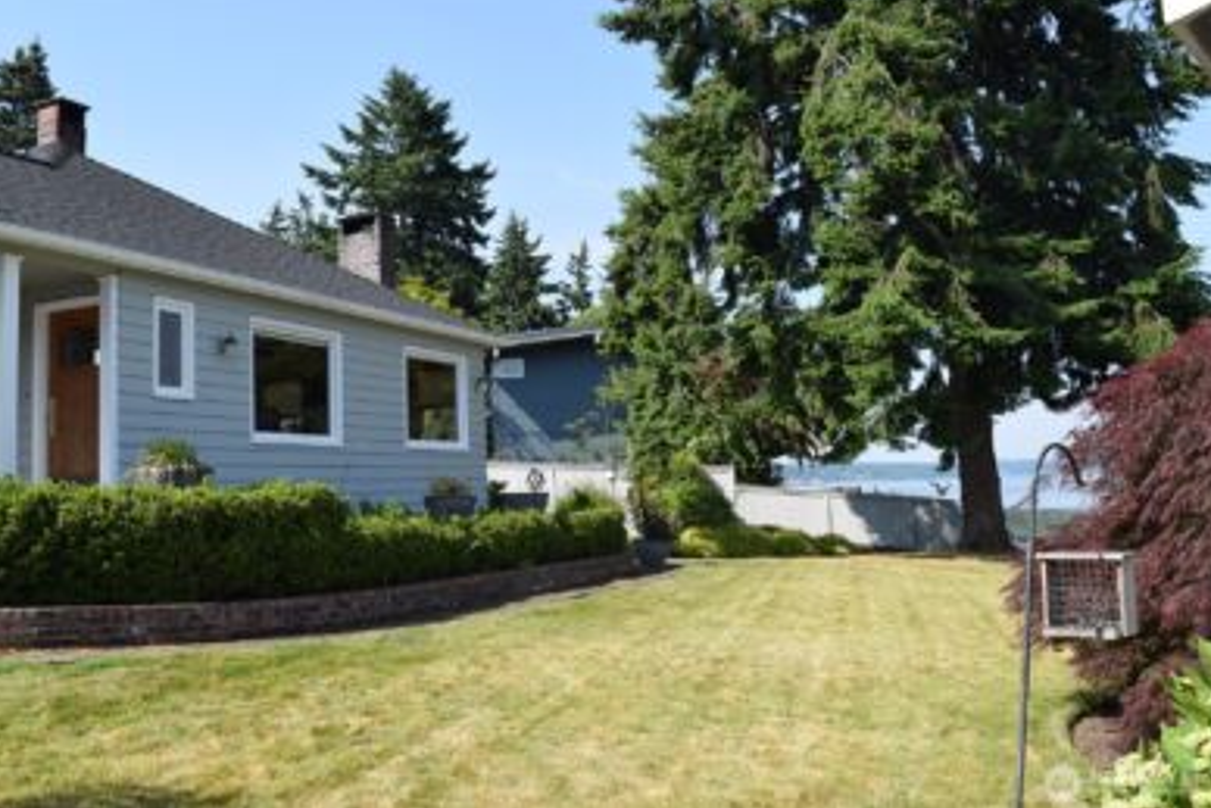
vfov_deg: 38.9
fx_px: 1144
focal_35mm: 34
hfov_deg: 55.8
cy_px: 395
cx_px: 599
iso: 200
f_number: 8
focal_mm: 22
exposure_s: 1/320
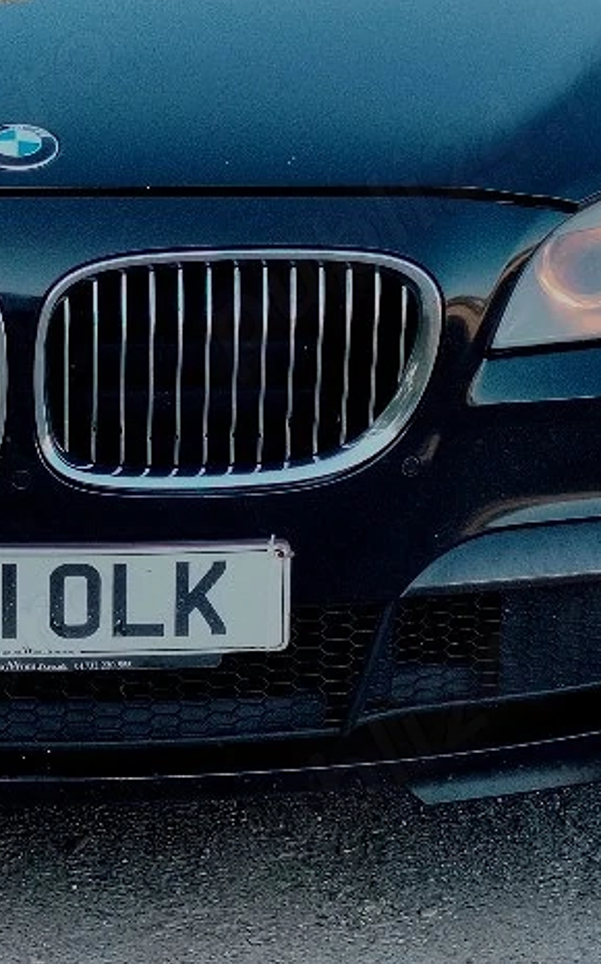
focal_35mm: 162
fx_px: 4252
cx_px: 27
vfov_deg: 12.9
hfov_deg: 8.1
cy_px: 209
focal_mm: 5.25
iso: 100
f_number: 1.75
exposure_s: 1/179
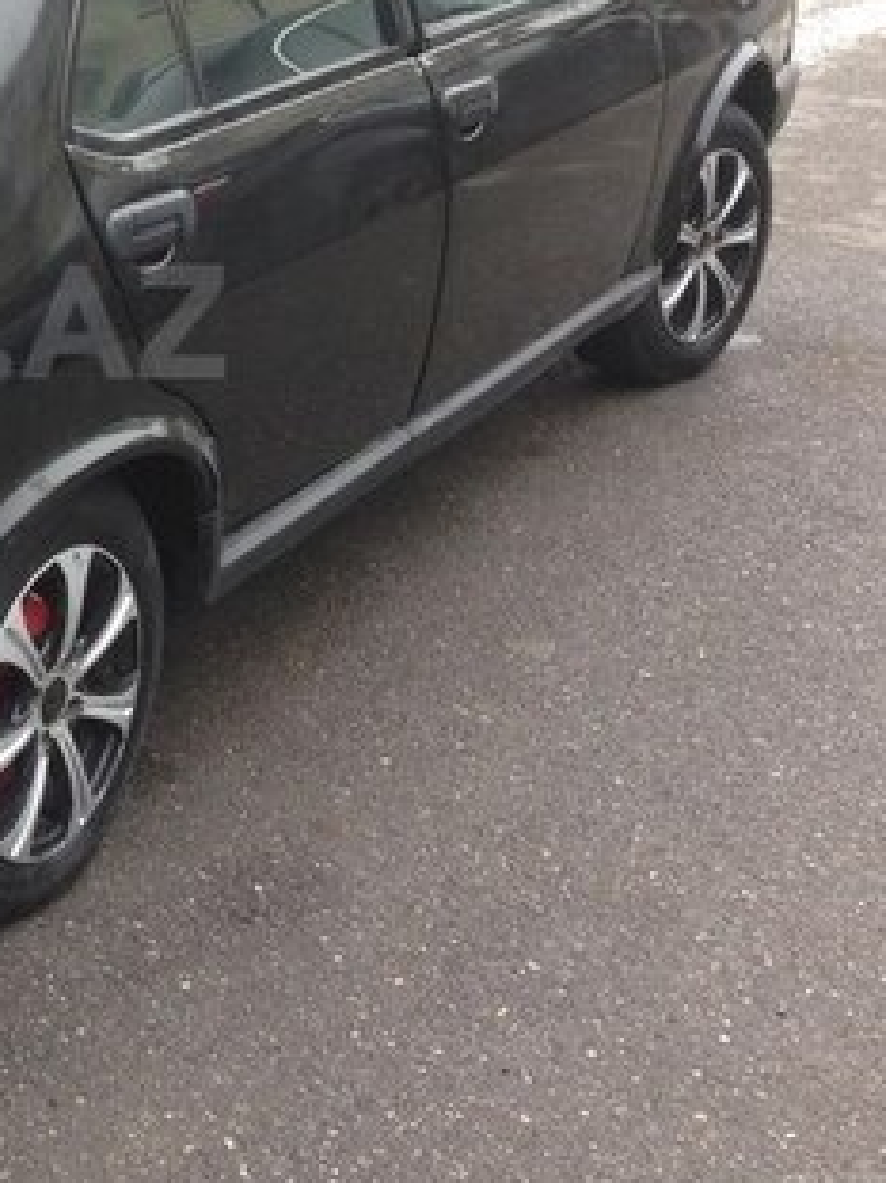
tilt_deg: -14.0
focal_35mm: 70
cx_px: -164
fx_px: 2391
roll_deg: +0.1
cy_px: 321
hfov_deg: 19.8
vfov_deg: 27.5
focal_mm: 4.12
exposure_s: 1/120
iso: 50
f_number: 2.4
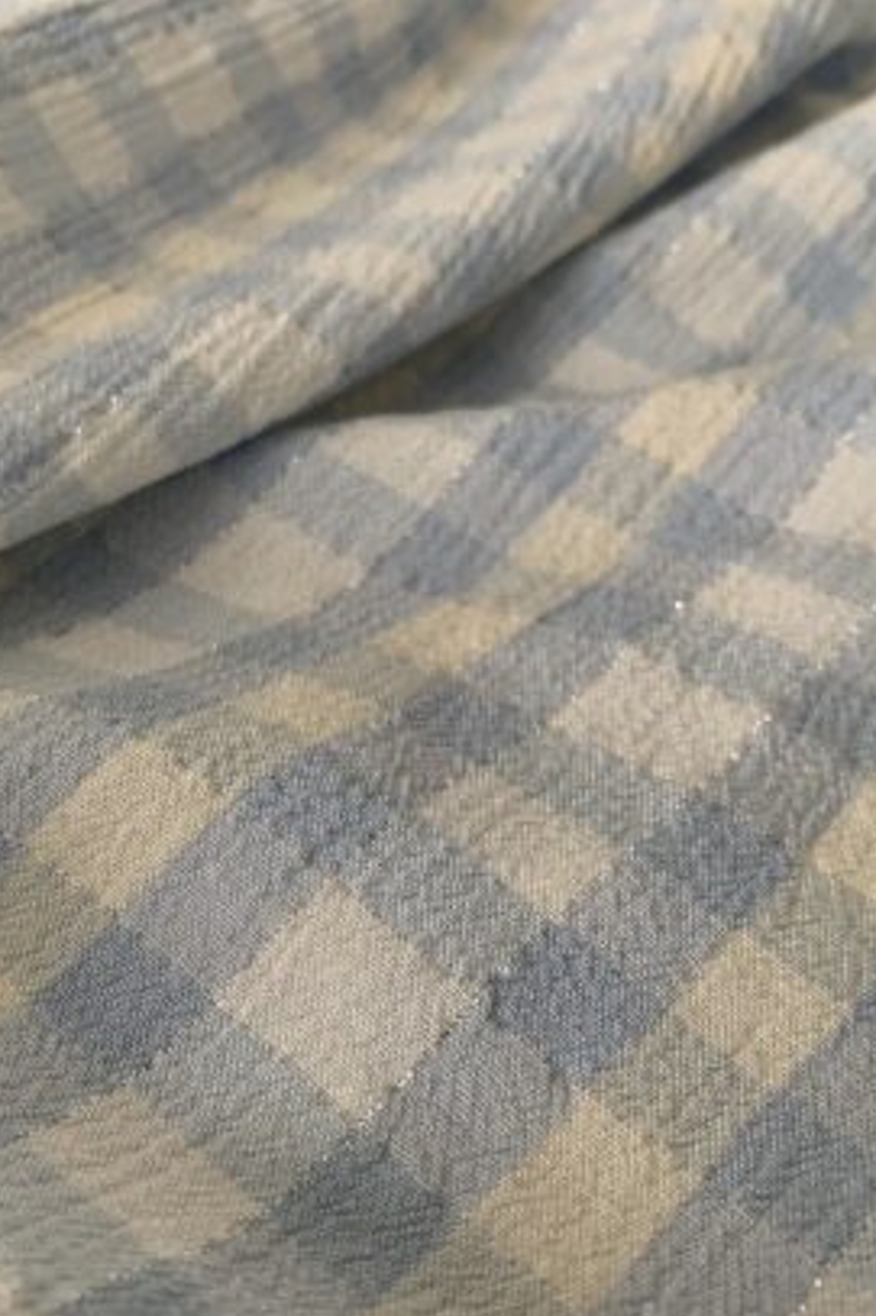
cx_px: 443
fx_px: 1242
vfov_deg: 55.8
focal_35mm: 34
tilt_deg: -45.9
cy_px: 669
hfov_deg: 38.9
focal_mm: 4.25
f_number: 1.8
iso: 160
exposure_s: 1/60
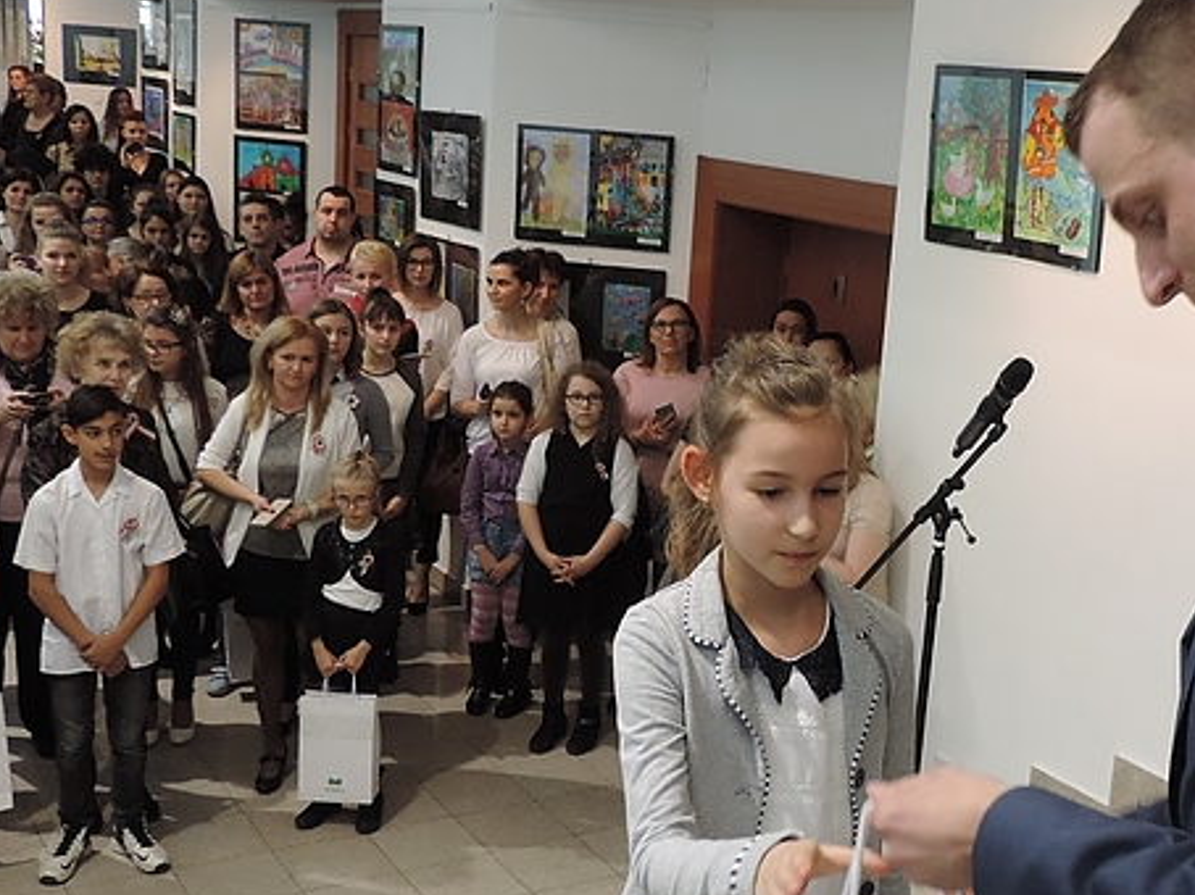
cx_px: 803
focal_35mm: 48
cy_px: 465
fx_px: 1656
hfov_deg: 39.2
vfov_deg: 30.2
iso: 400
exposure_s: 1/40
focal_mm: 5.8
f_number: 3.2
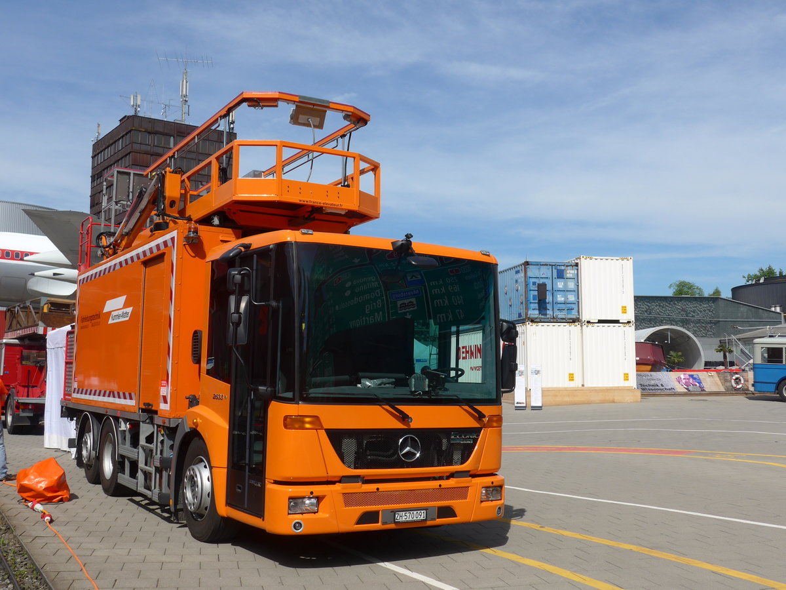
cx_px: 393
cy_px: 295
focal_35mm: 39
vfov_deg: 36.8
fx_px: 886
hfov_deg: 47.9
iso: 80
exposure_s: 1/2000
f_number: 3.2
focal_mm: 8
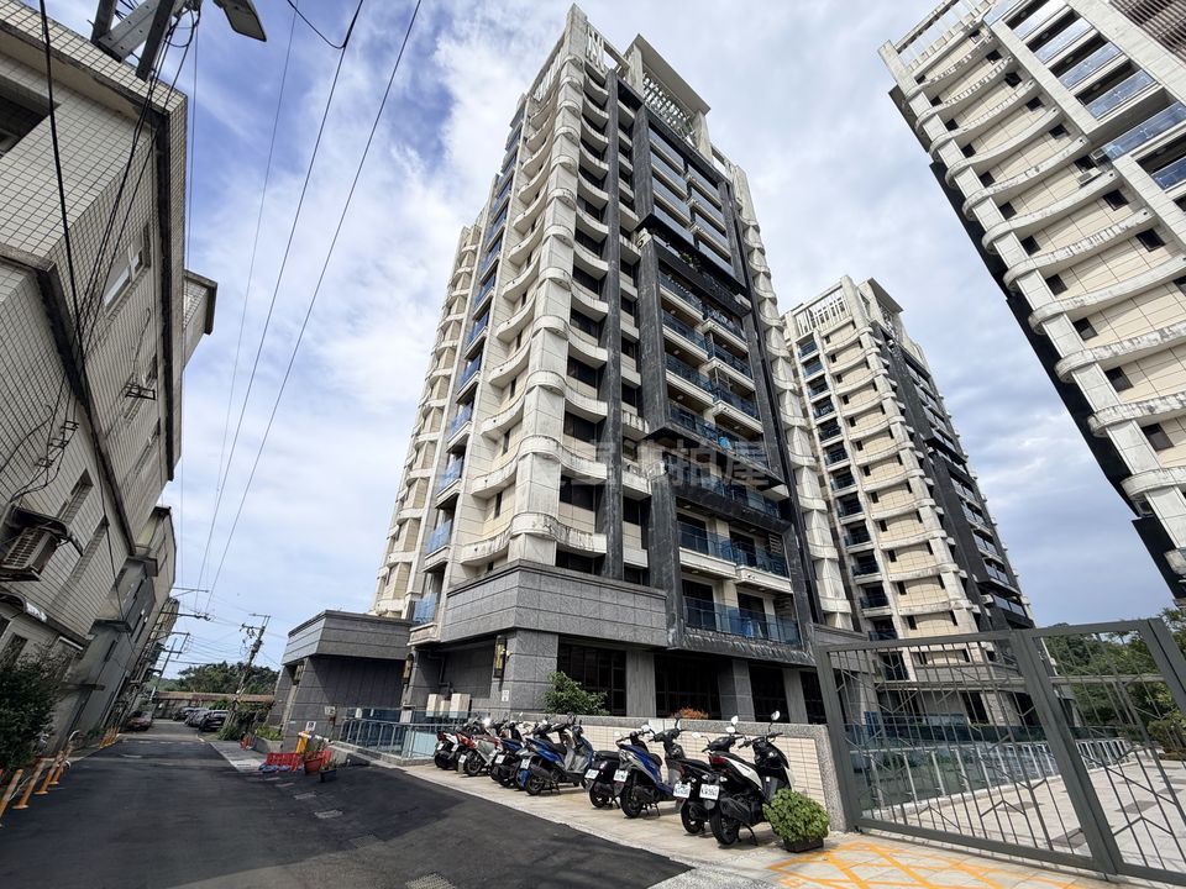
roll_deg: +0.0
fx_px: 480
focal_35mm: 14
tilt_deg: +29.2
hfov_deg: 102.1
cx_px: 593
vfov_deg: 85.7
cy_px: 444
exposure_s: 1/770
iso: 25
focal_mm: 2.22
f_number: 2.2
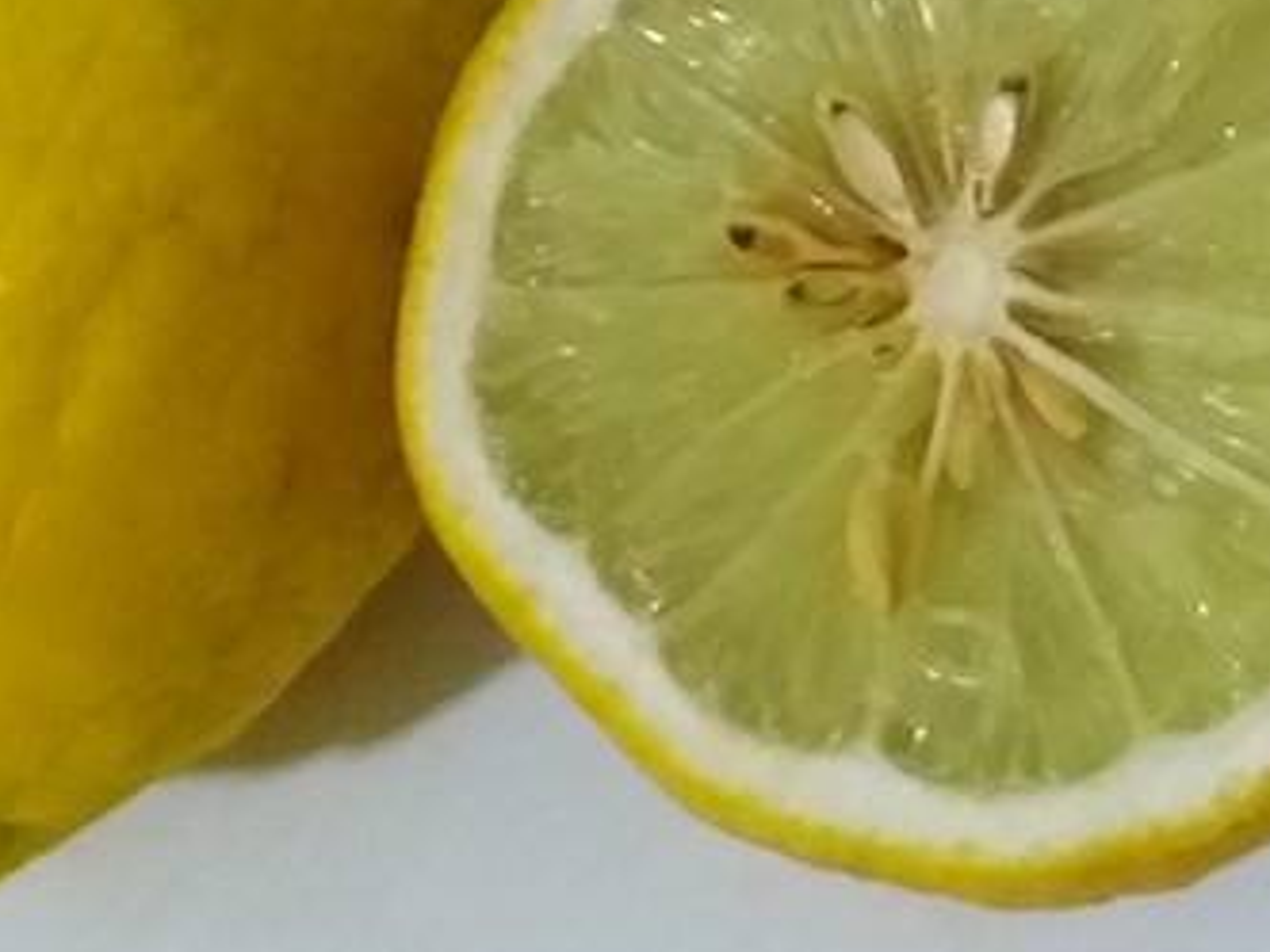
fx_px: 1981
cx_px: 536
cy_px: 306
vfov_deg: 26.9
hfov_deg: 35.5
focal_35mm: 54
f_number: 1.9
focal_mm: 3.7
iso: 320
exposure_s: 1/17
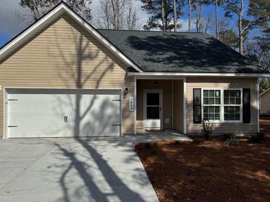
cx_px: 135
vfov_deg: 56.8
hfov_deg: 71.6
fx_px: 187
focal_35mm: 24
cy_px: 101
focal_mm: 6.76
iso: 80
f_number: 1.78
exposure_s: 1/9009
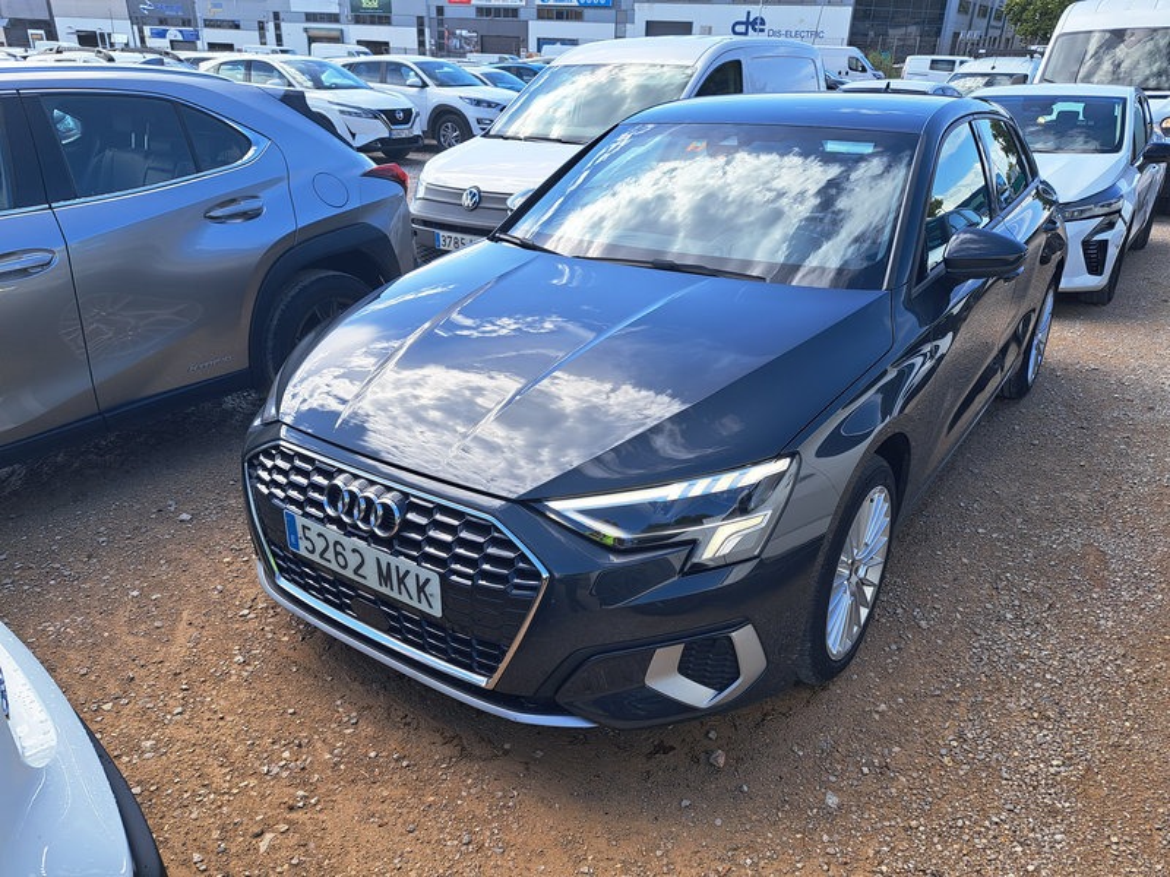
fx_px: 811
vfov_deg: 56.8
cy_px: 438
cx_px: 585
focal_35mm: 24
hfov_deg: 71.6
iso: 50
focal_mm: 5.23
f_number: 1.8
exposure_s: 1/515
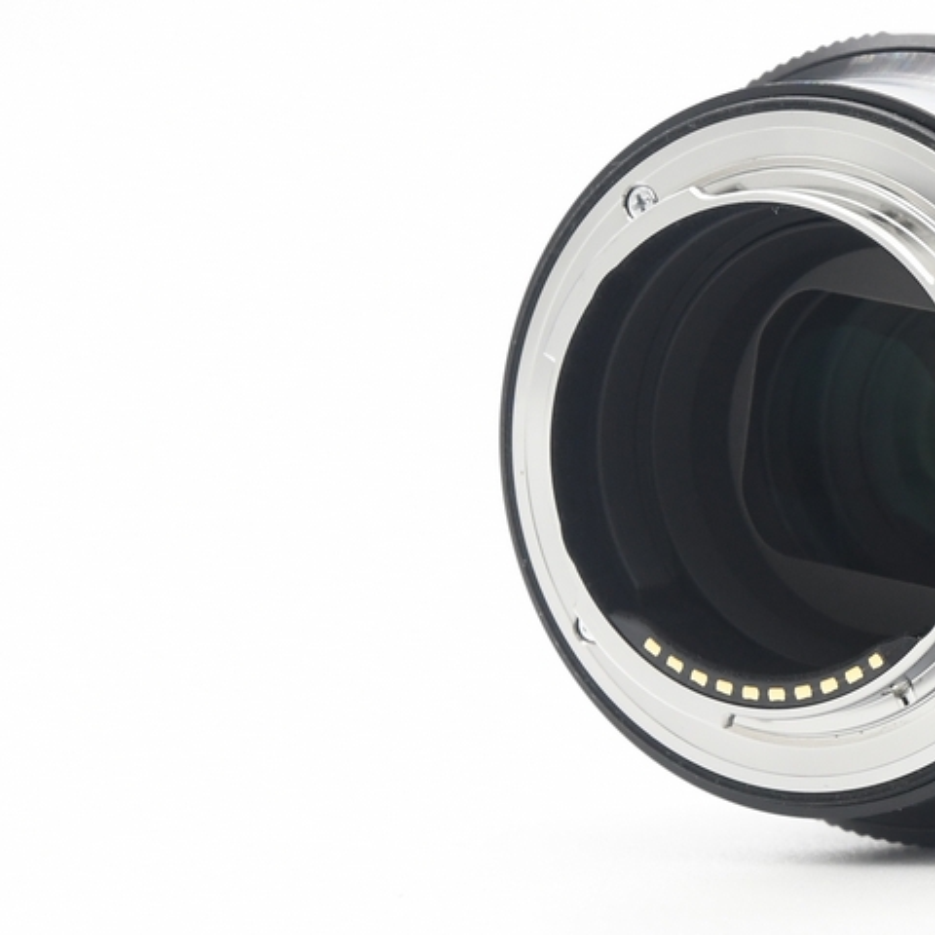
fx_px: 6326
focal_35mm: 207
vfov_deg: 8.5
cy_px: 444
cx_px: 1159
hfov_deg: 8.4
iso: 1000
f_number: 7.1
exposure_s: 1/100
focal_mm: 52
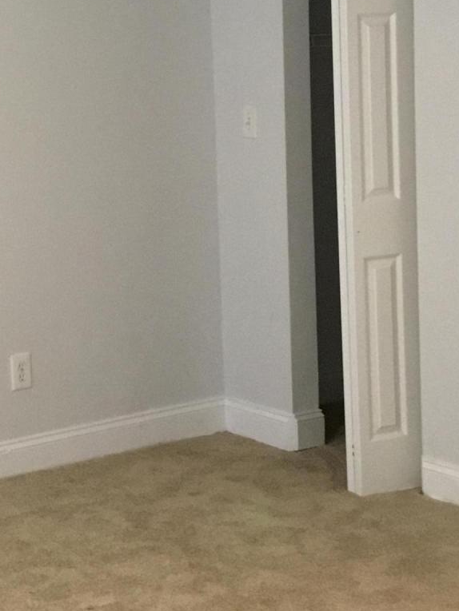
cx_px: 50
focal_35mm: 81
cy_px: 186
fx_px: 1432
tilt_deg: -4.3
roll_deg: +2.1
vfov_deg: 24.0
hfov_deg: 17.9
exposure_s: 1/17
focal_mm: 3.3
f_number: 2.4
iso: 200
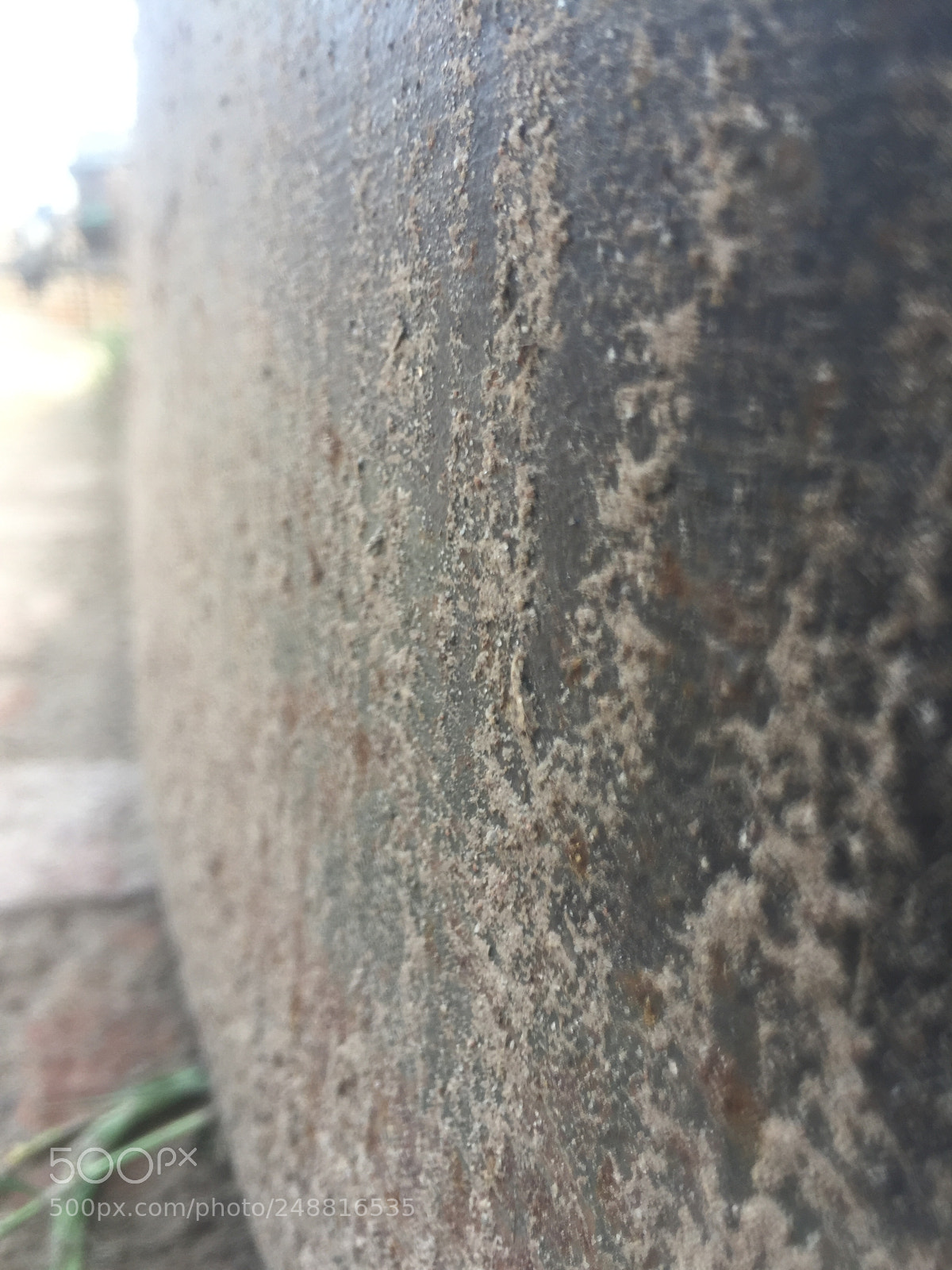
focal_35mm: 29
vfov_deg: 61.7
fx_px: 1063
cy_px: 635
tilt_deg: -13.7
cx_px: 476
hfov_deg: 48.2
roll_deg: -1.6
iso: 32
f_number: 2.2
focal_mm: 4.15
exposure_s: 1/197
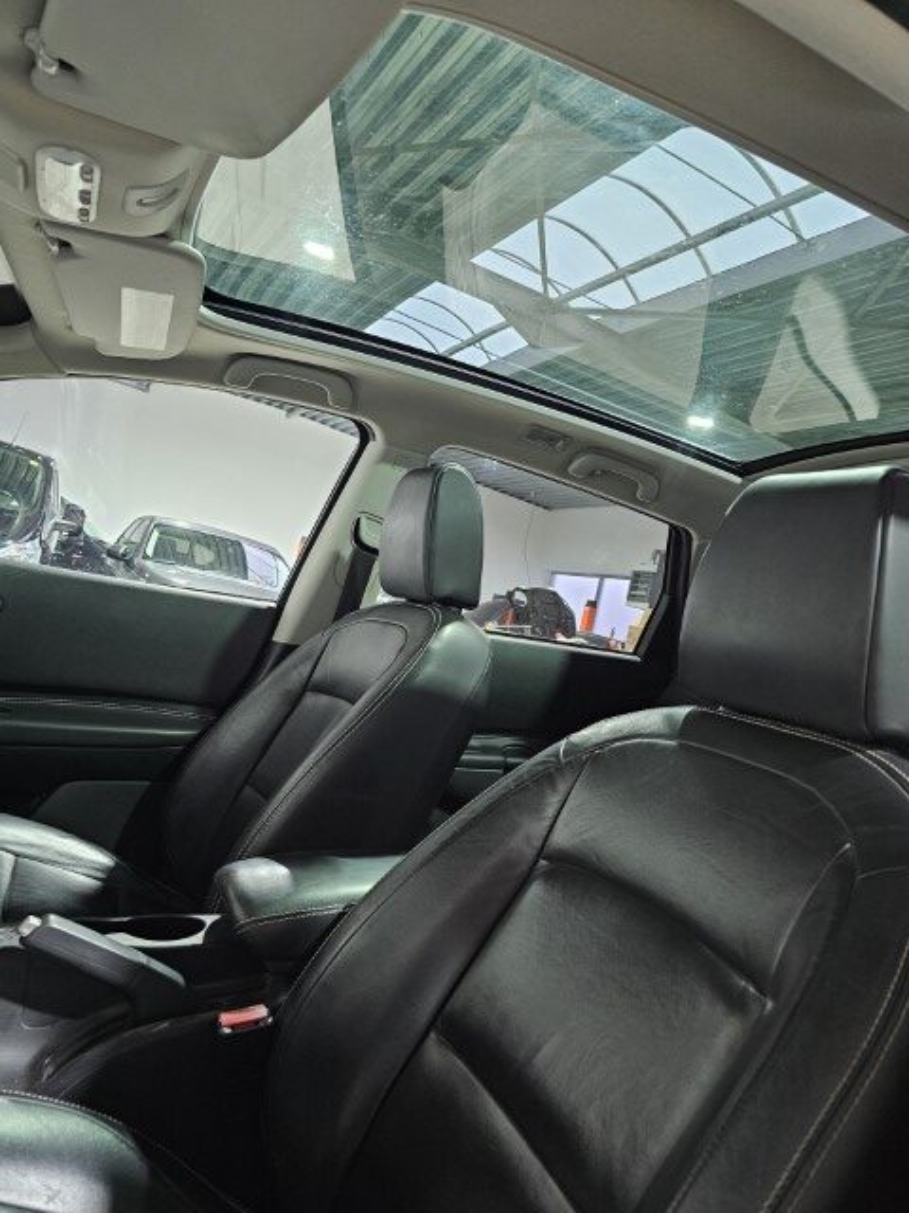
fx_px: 805
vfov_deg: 73.9
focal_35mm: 23
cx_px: 454
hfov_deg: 58.9
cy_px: 606
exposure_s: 1/50
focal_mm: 6.3
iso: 500
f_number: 1.7
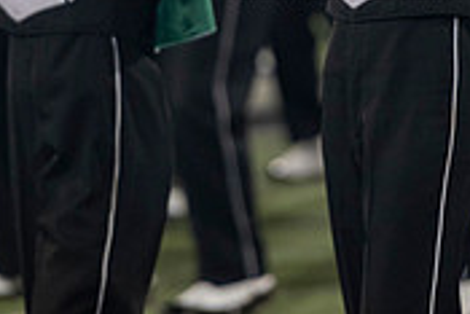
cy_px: -132
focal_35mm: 662
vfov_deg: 2.1
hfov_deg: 3.1
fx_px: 8650
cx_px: 338
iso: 1000
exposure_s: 1/500
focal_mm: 200
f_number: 2.8
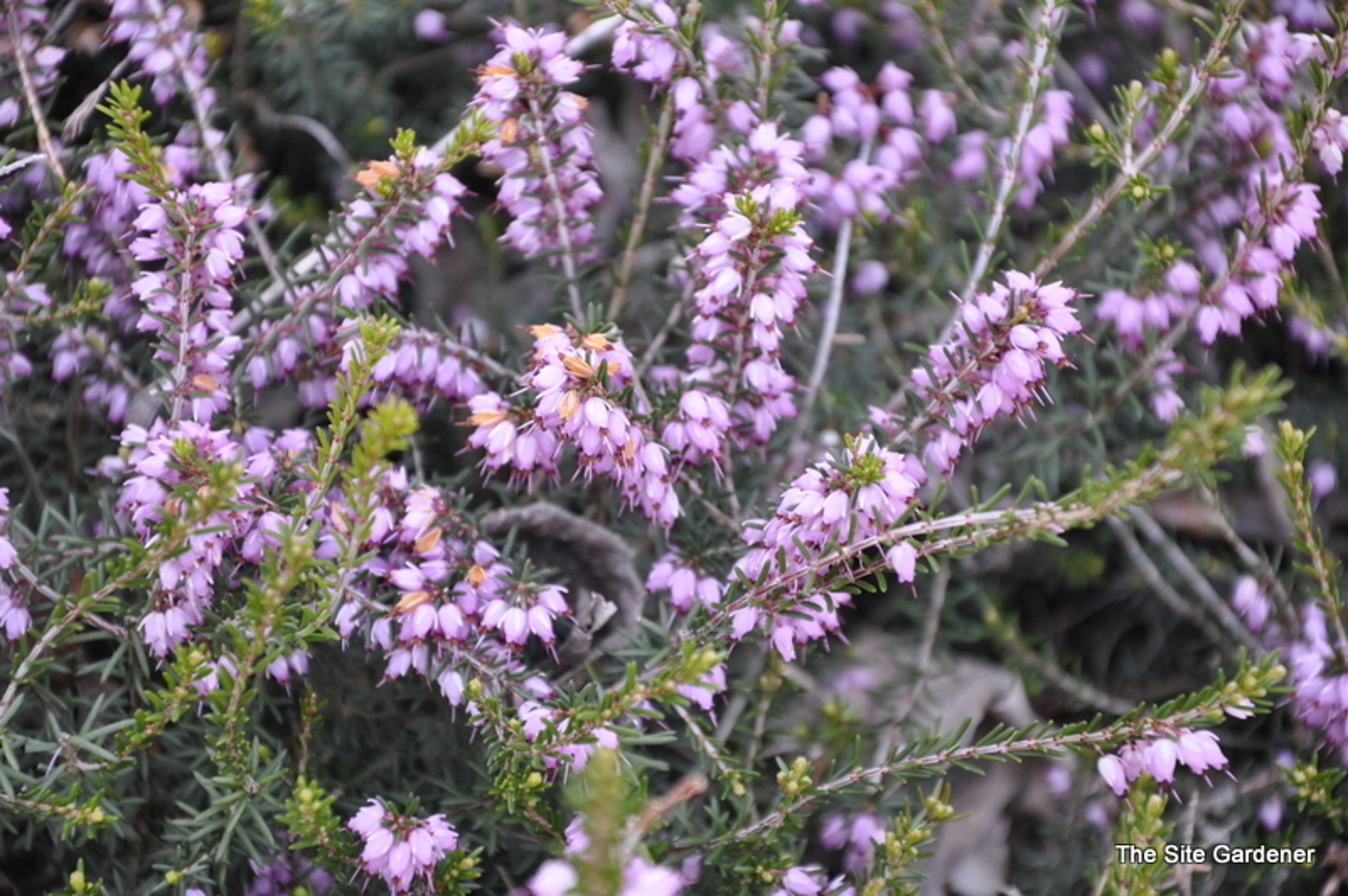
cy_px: 448
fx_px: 5893
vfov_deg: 8.7
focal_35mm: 158
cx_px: 674
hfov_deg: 13.1
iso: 800
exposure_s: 1/160
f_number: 5.6
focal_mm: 105
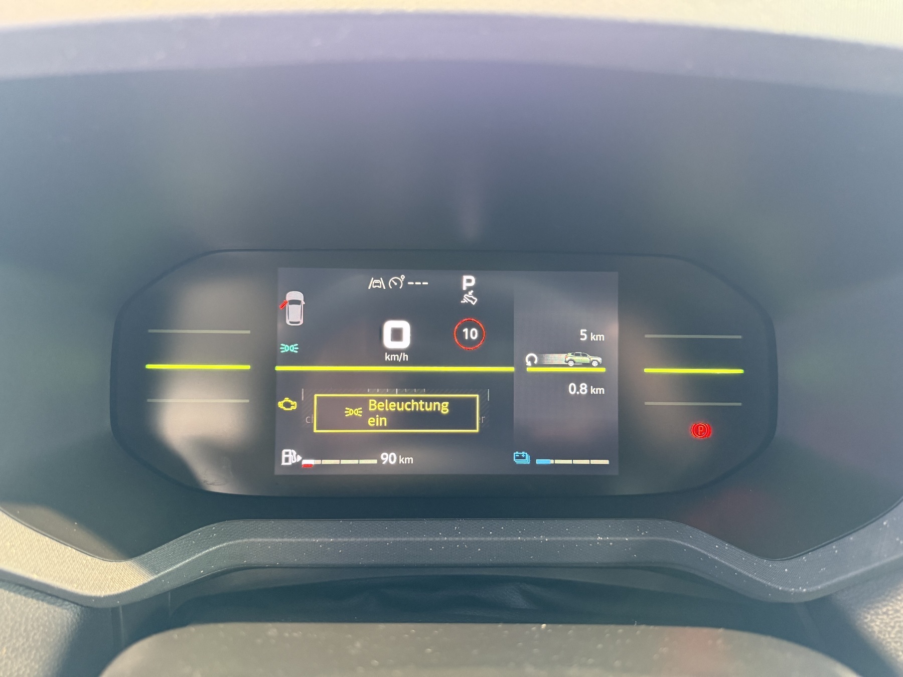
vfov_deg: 56.8
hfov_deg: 71.6
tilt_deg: -25.5
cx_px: 452
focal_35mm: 24
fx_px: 626
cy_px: 338
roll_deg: -1.5
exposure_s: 1/50
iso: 400
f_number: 1.78
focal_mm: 6.76
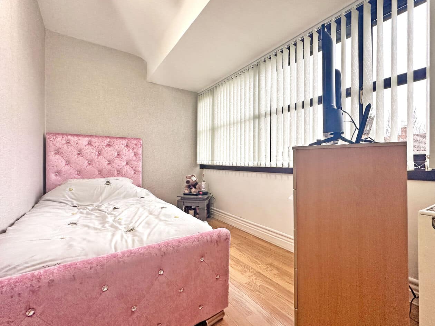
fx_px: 201
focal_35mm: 16
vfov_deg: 78.1
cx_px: 226
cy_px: 161
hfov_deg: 94.4
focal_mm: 2.22
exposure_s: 1/99
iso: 160
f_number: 2.2
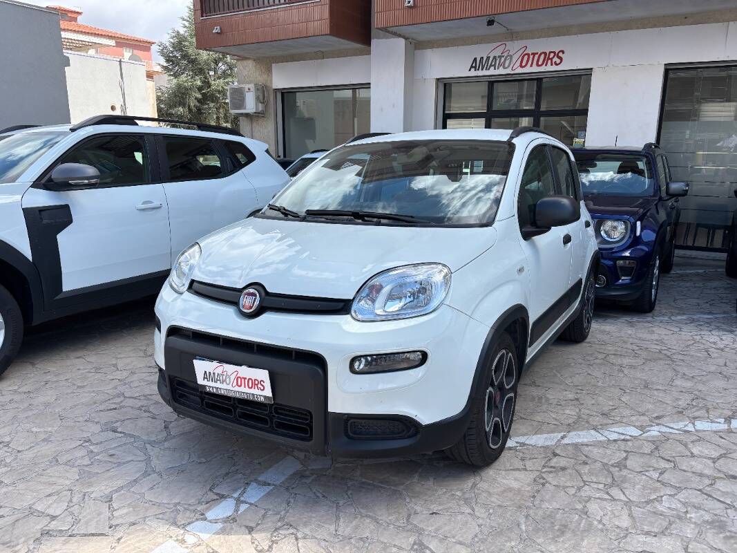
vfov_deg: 53.1
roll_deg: +0.0
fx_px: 553
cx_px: 368
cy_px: 276
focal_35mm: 26
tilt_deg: -13.3
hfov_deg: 67.3
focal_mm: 5.96
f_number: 1.6
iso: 50
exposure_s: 1/1812
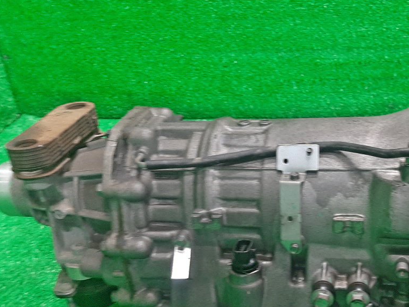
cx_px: 332
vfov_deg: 29.0
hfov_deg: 37.4
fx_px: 579
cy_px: 249
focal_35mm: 49
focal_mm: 3.93
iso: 208
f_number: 1.7
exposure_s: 1/50
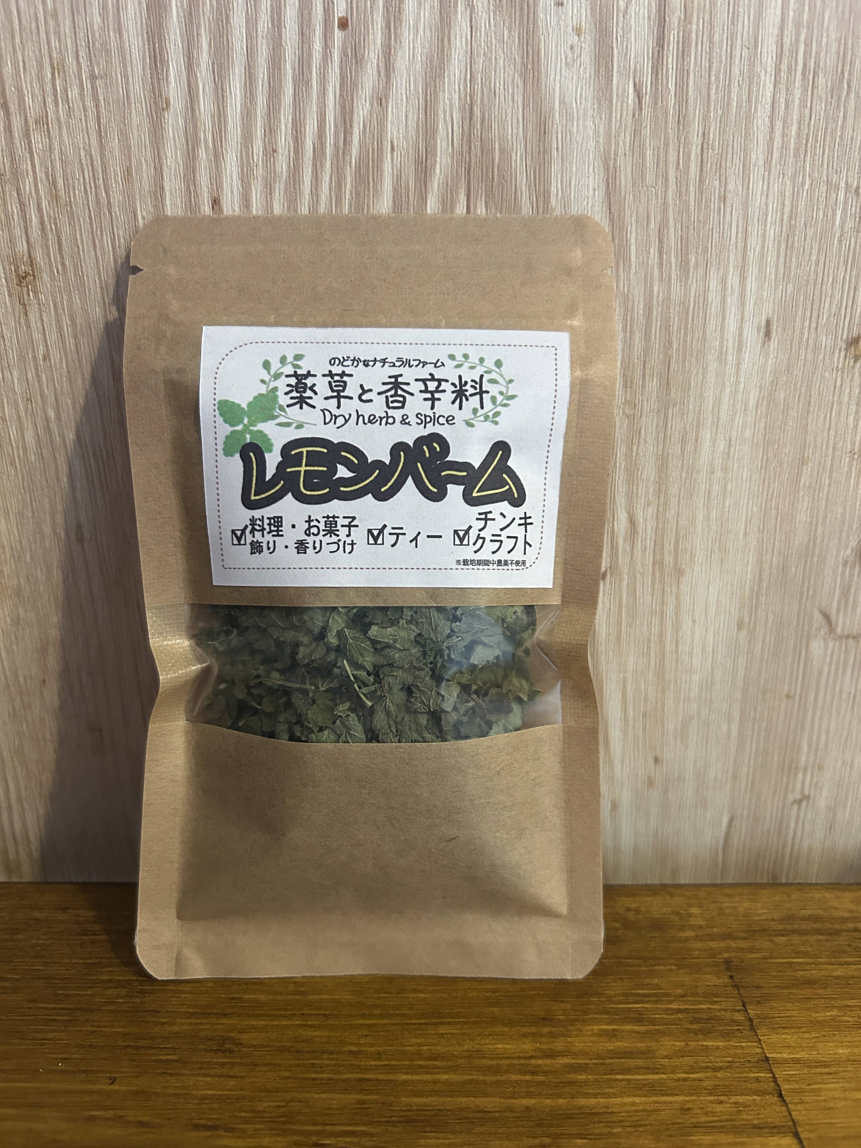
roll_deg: -1.0
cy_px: 574
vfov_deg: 67.3
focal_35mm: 26
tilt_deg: -21.0
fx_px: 862
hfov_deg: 53.1
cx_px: 430
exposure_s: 1/52
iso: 500
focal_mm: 5.7
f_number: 1.5
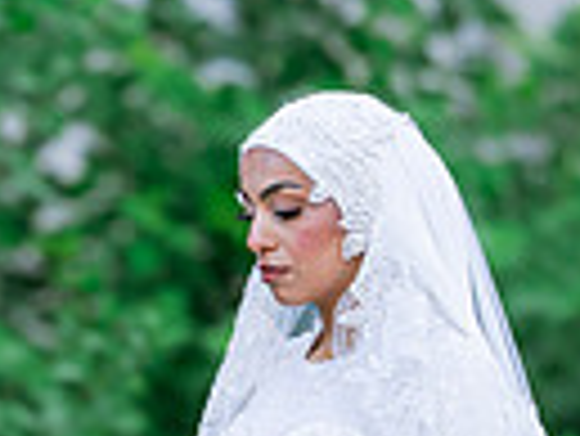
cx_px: 121
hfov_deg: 2.8
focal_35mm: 712
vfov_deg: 2.1
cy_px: 419
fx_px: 11941
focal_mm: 150
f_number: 2
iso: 200
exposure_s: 1/1600
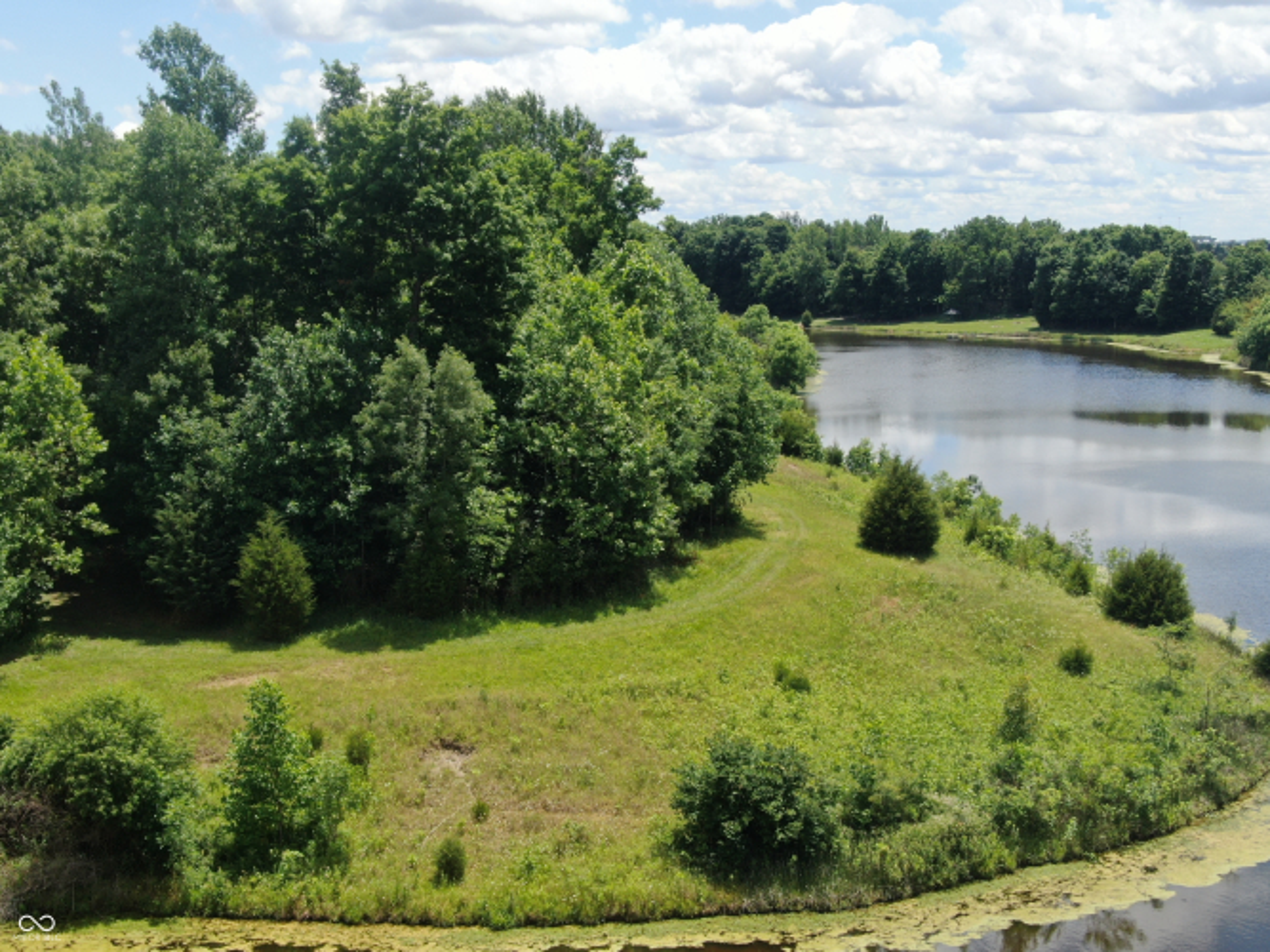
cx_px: 635
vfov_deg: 30.3
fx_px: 1761
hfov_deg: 39.7
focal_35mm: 48
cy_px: 476
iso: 100
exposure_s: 1/640
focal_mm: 8.6
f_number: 3.8
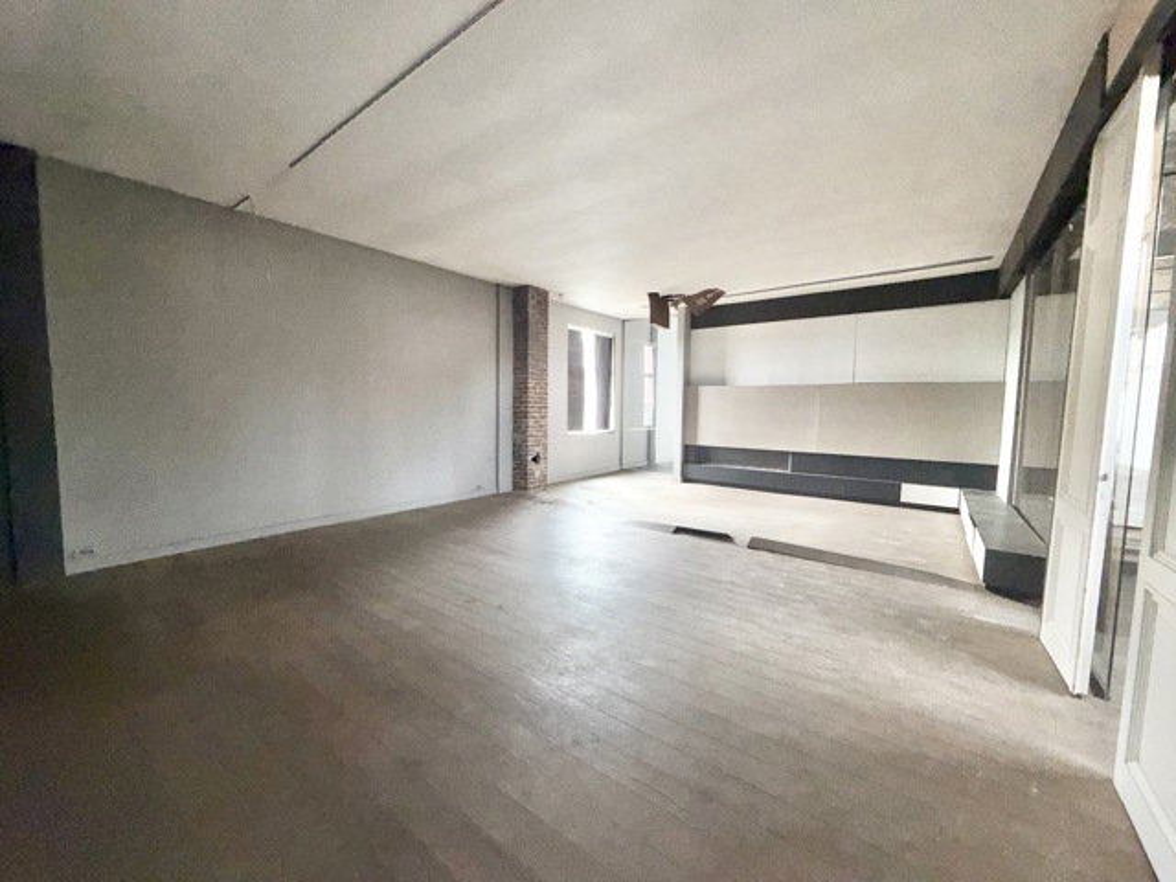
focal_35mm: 14
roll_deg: -0.3
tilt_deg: -3.7
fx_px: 476
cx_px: 588
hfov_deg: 102.1
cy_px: 441
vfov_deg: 85.7
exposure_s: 1/60
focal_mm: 2.22
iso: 100
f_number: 2.2
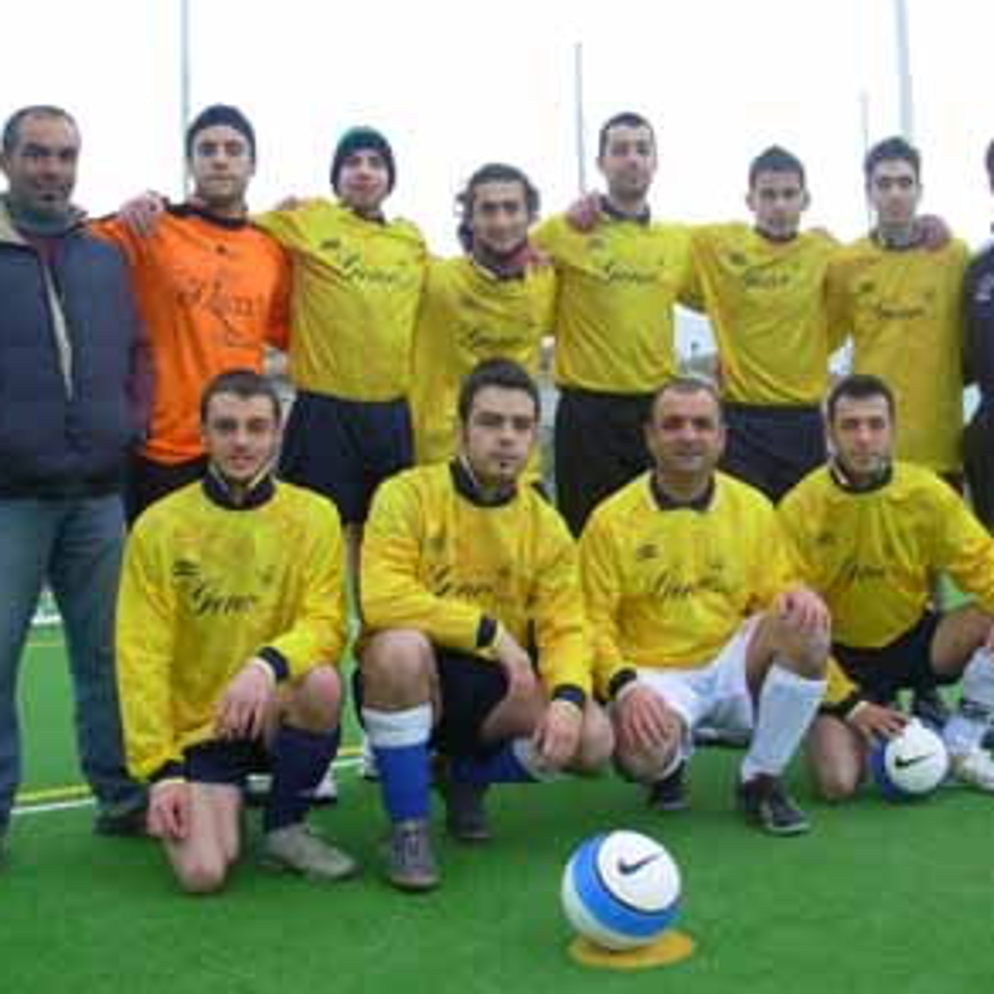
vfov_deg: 36.8
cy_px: 504
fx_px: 1494
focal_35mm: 46
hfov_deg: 36.7
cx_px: 555
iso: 50
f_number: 2.9
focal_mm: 6.3
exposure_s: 1/108
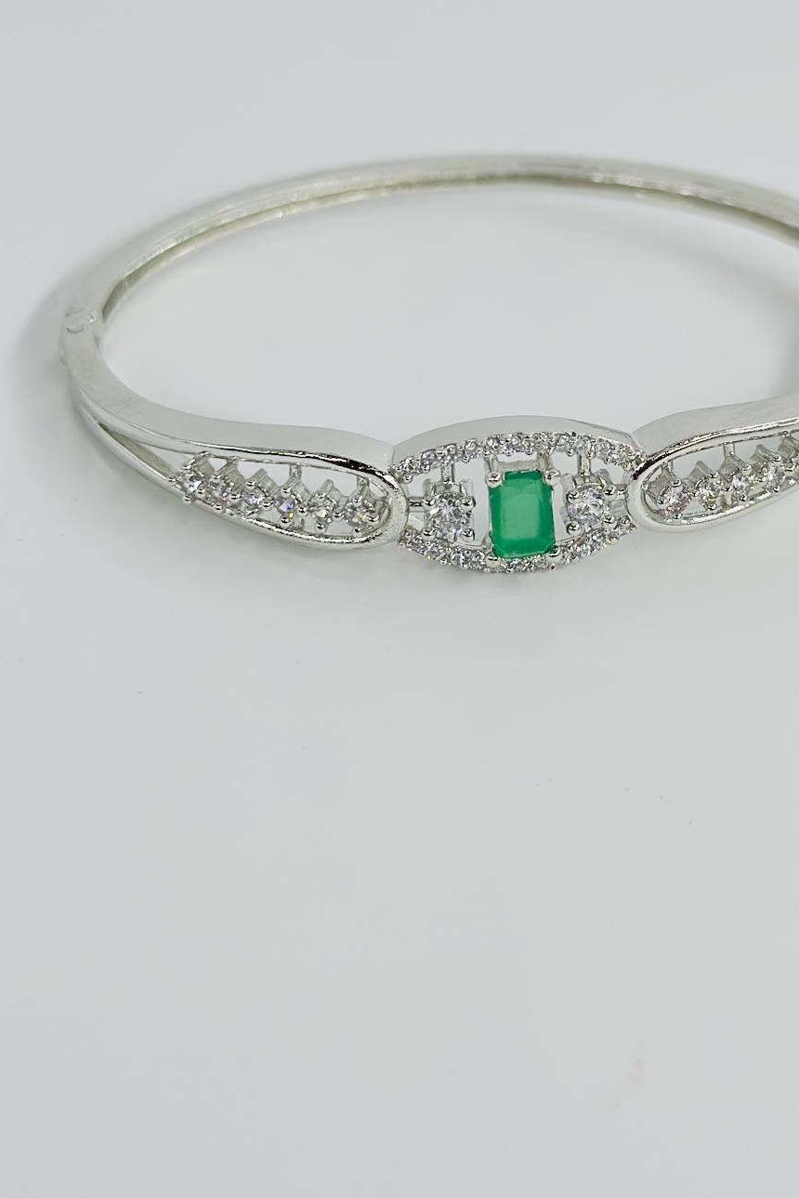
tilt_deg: -32.1
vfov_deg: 25.8
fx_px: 2597
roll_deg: -4.6
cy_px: 357
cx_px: 507
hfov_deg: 17.5
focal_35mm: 78
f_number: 1.78
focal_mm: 6.86
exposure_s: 1/1695
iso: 80
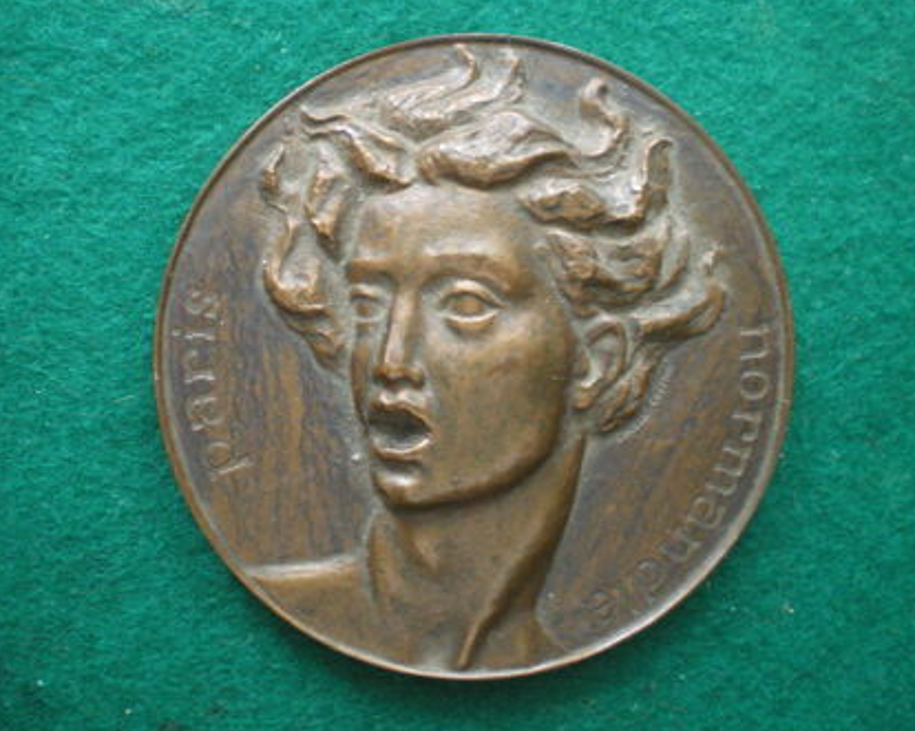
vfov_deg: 34.9
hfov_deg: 42.8
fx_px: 1164
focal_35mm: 43
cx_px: 404
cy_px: 336
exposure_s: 1/13
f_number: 3.1
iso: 400
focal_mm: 6.3
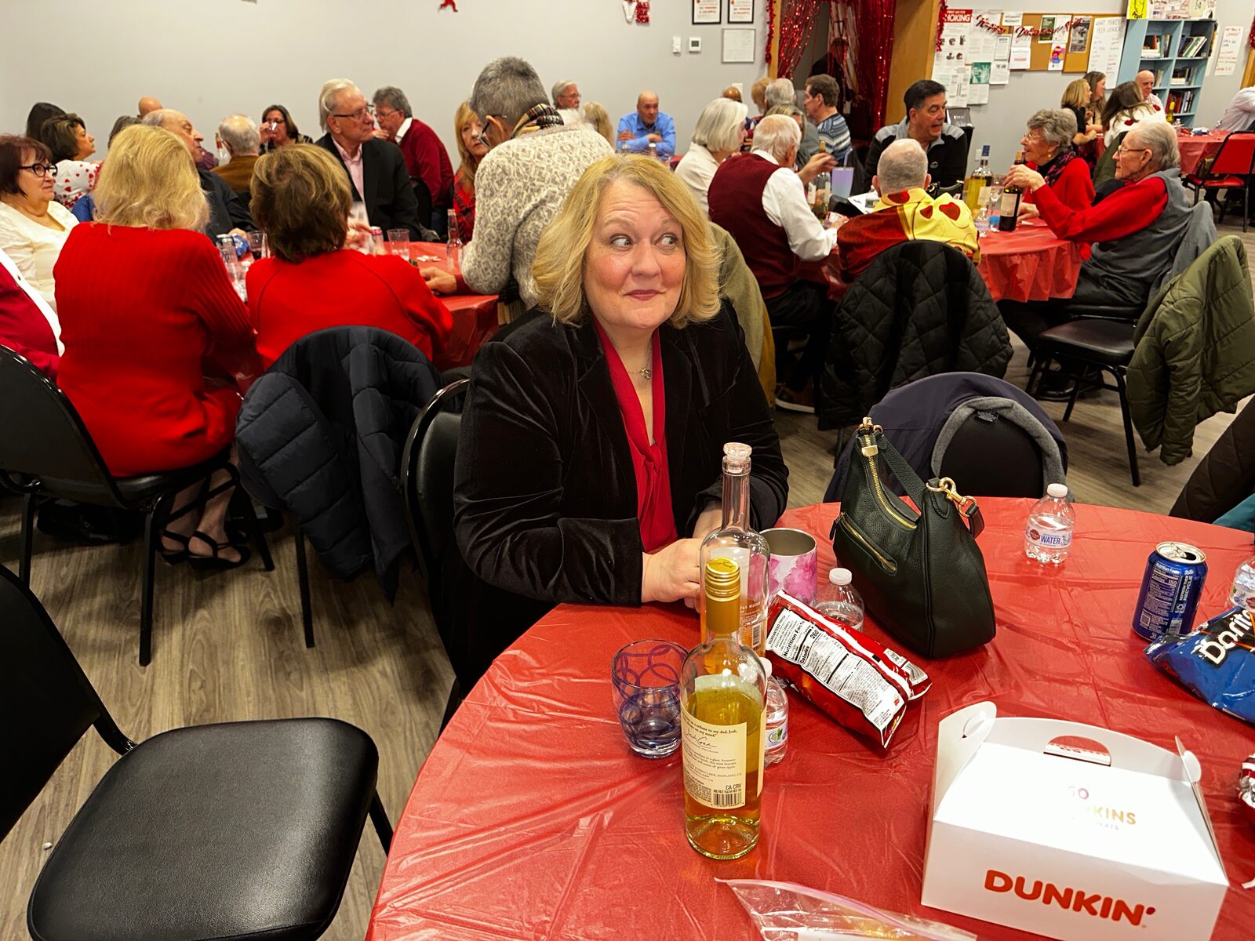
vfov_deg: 56.8
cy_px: 470
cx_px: 628
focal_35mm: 24
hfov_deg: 71.6
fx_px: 870
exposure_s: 1/40
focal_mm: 6.86
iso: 100
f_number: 1.78
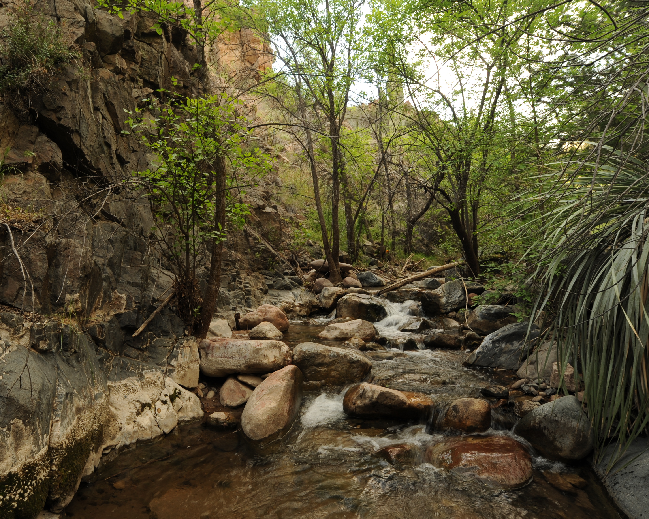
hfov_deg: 81.7
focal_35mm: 19
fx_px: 365
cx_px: 243
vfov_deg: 70.7
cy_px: 282
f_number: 8
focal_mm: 14
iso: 200
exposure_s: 1/25
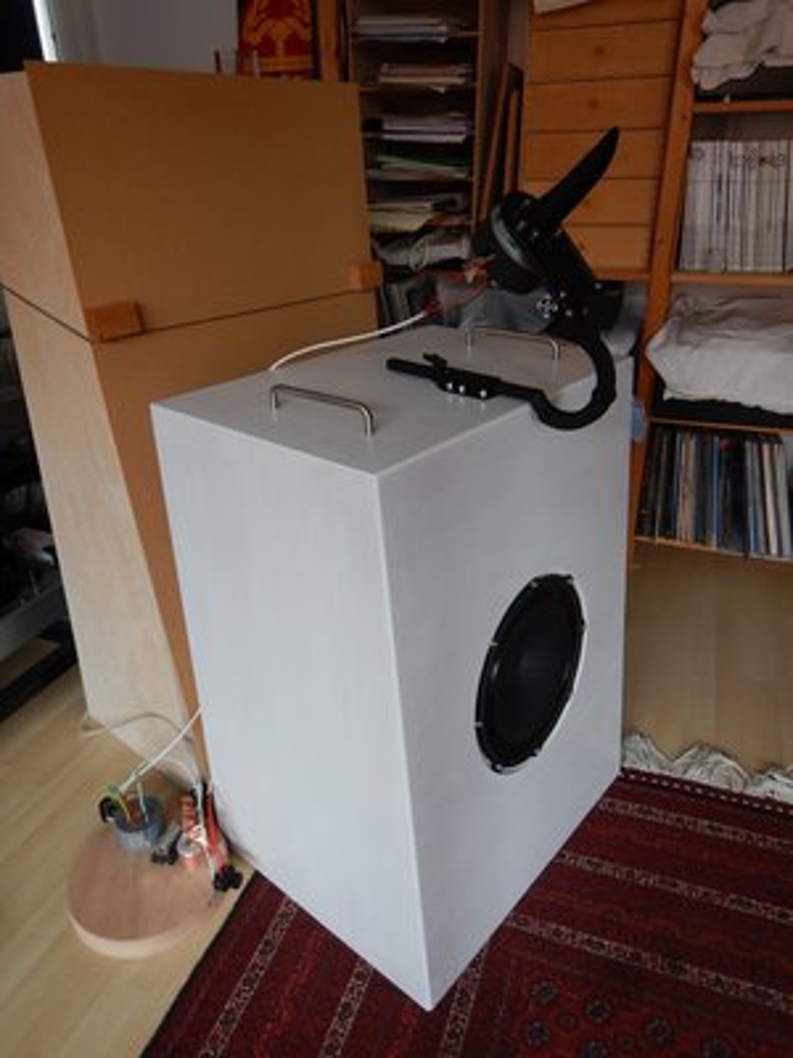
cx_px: 396
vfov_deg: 71.6
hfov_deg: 56.8
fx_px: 733
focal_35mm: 24
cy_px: 529
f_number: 2.8
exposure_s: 1/60
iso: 125
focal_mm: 4.3
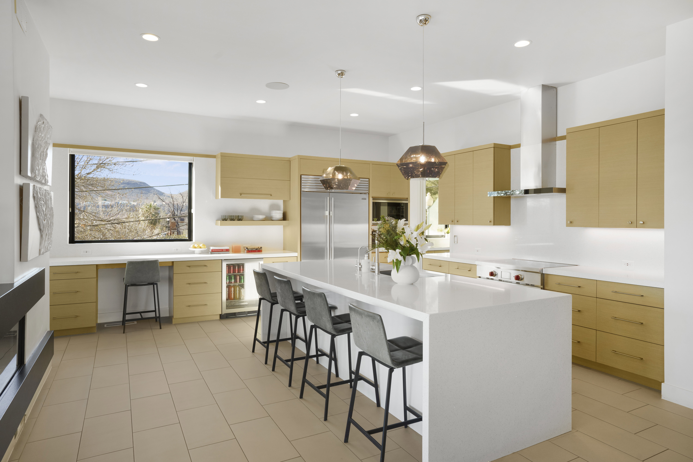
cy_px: 231
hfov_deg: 78.6
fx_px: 423
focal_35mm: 22
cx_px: 346
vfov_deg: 57.2
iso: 250
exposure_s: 1/15
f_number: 9
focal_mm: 22
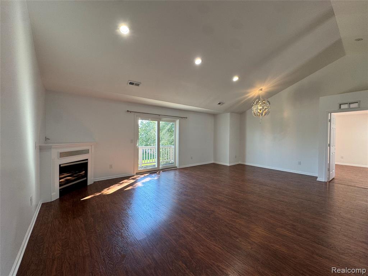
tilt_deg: -1.0
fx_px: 149
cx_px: 184
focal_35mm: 14
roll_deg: -1.0
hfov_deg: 102.1
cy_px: 138
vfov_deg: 85.7
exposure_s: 1/120
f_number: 2.2
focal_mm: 2.22
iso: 125
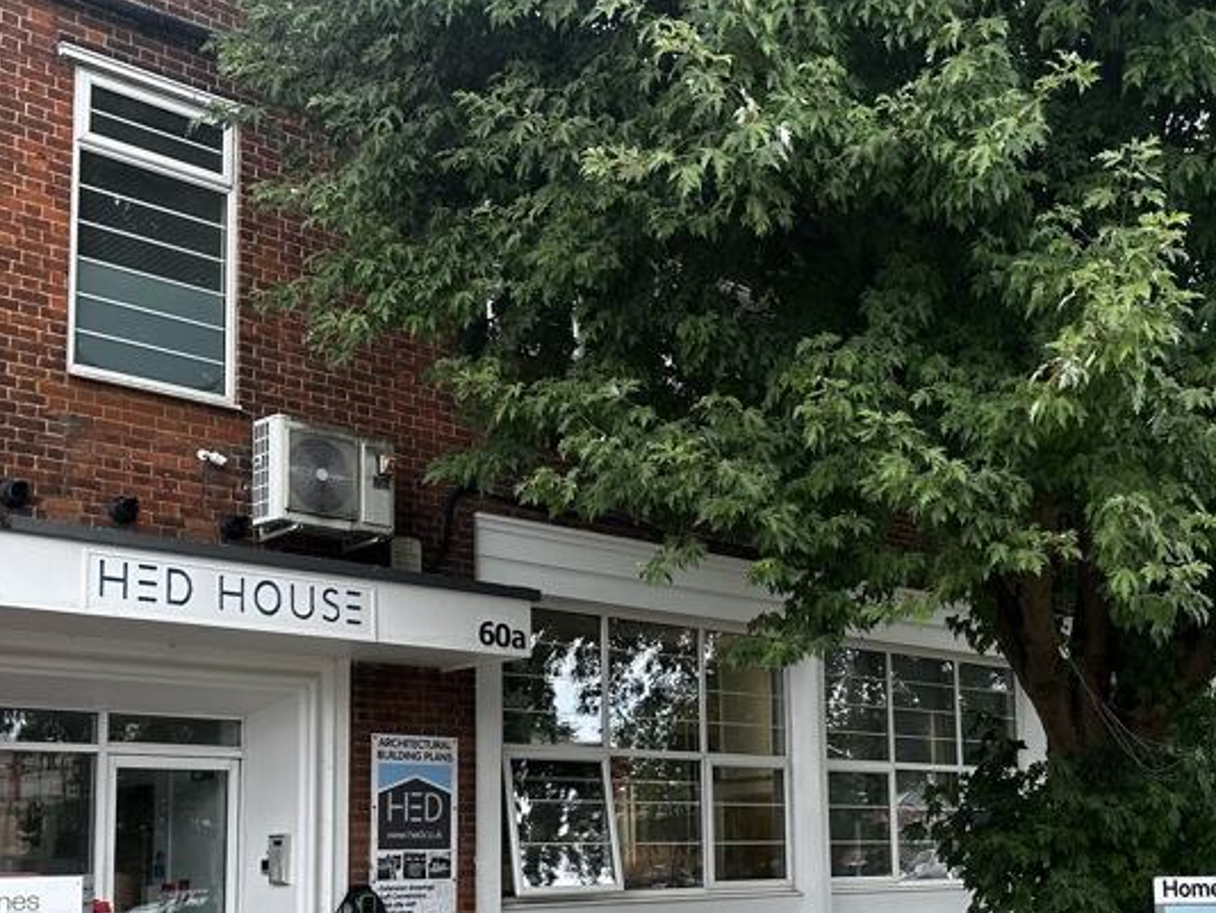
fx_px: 1617
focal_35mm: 46
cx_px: 795
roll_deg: +2.1
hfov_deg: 40.8
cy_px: 672
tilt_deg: +7.7
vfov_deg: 31.1
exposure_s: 1/428
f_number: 1.78
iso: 80
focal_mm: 6.86
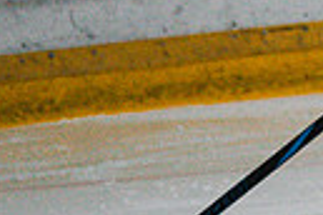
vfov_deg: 0.7
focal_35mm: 1902
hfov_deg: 1.1
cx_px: 839
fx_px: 17064
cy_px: -146
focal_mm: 274
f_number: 3.2
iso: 3200
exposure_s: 1/1600
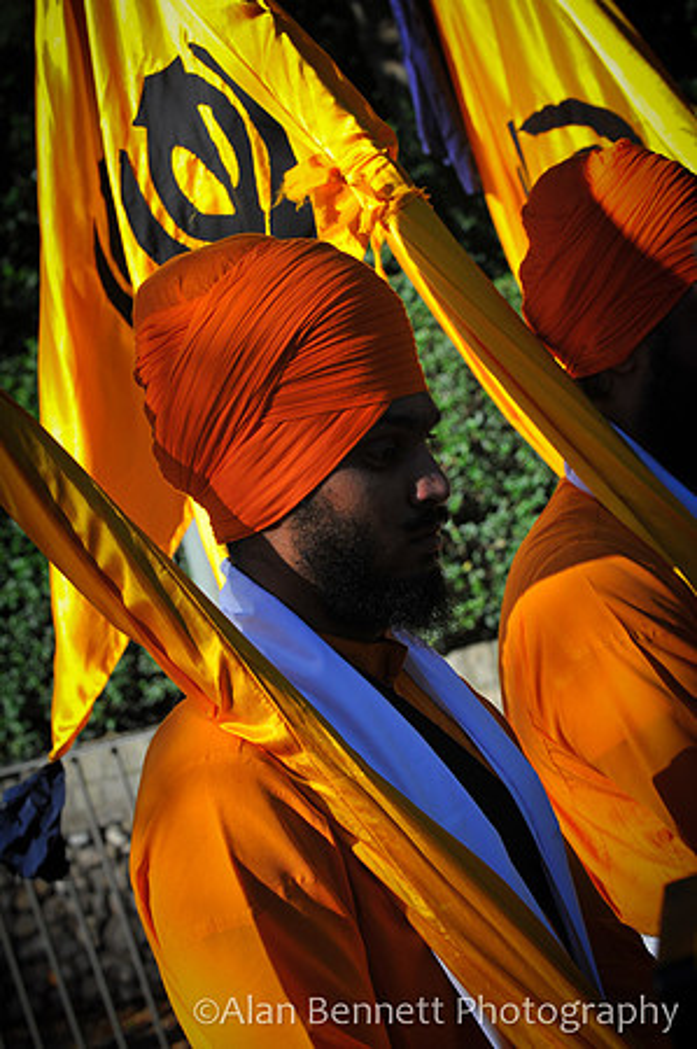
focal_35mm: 105
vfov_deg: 19.5
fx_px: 3056
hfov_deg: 13.0
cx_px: 348
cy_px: 524
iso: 400
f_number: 7.1
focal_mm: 70
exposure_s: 1/800
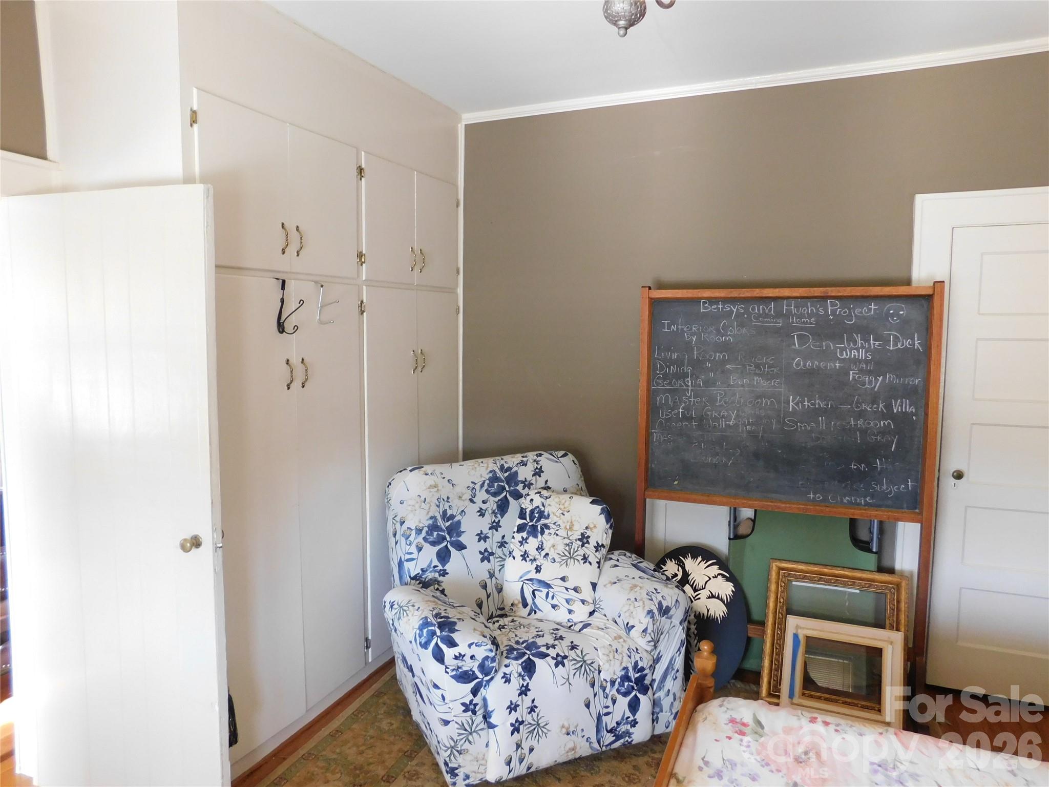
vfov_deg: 58.9
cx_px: 524
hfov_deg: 73.9
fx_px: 697
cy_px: 394
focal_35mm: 23
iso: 280
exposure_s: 1/30
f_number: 3
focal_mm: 4
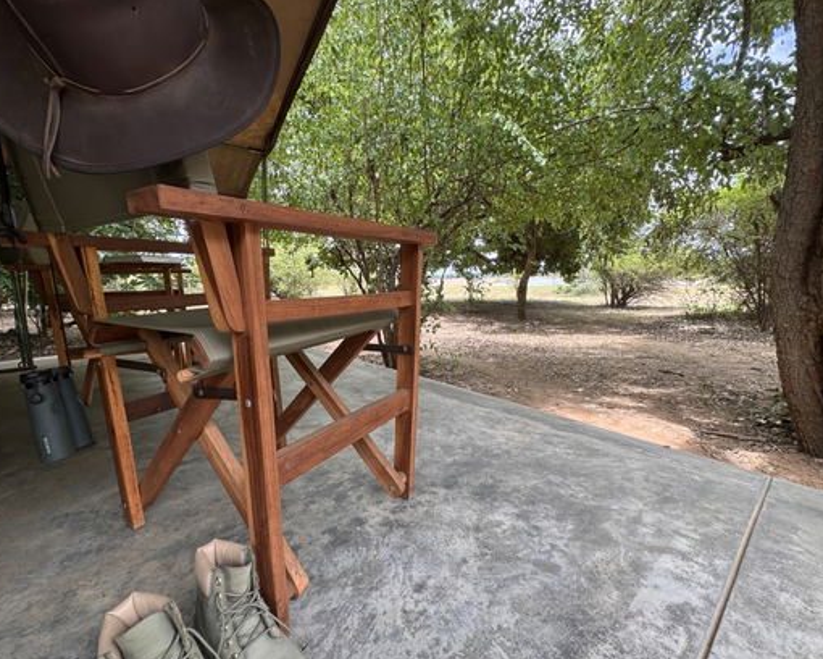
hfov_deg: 96.8
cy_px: 333
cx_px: 402
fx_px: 365
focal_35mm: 15
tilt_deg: -7.8
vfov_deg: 84.0
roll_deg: +1.4
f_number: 2.2
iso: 40
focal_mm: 2.22
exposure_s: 1/248
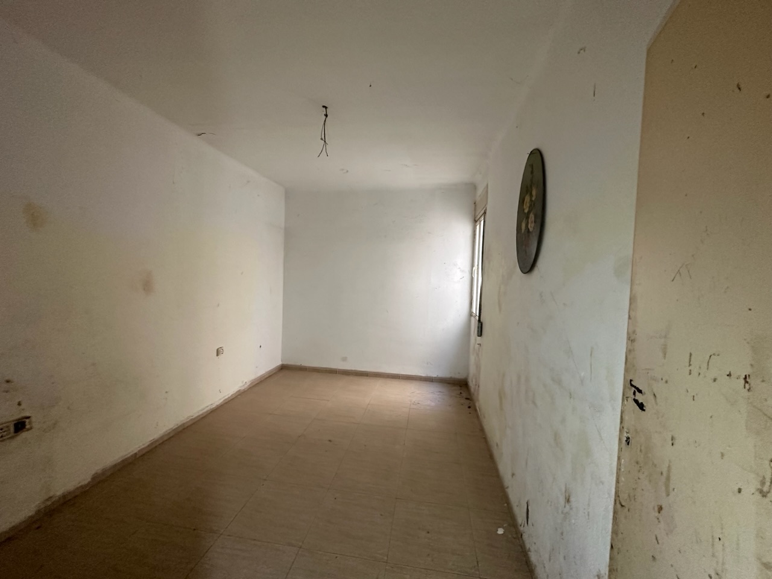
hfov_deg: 102.1
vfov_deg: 85.7
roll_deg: -3.7
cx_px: 386
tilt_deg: -4.7
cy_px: 290
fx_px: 312
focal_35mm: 14
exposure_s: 1/76
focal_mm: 2.22
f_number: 2.2
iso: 320
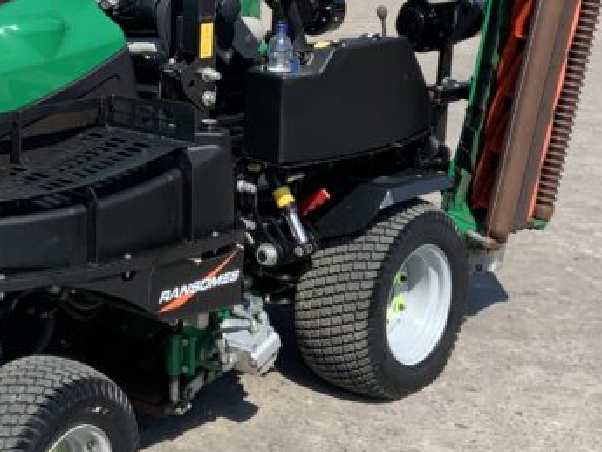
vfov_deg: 16.9
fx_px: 1496
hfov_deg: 22.6
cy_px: 38
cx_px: 187
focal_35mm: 86
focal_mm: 3
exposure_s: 1/1490
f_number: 1.8
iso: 16
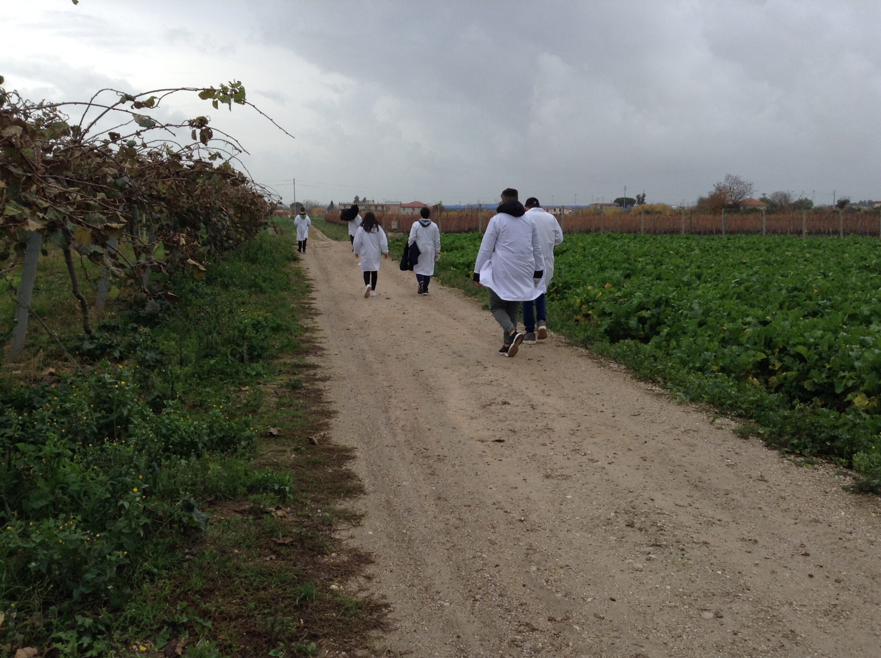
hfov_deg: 55.4
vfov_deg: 42.8
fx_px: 839
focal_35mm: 33
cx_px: 440
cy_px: 329
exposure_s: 1/285
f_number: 2.4
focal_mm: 3.3
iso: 25
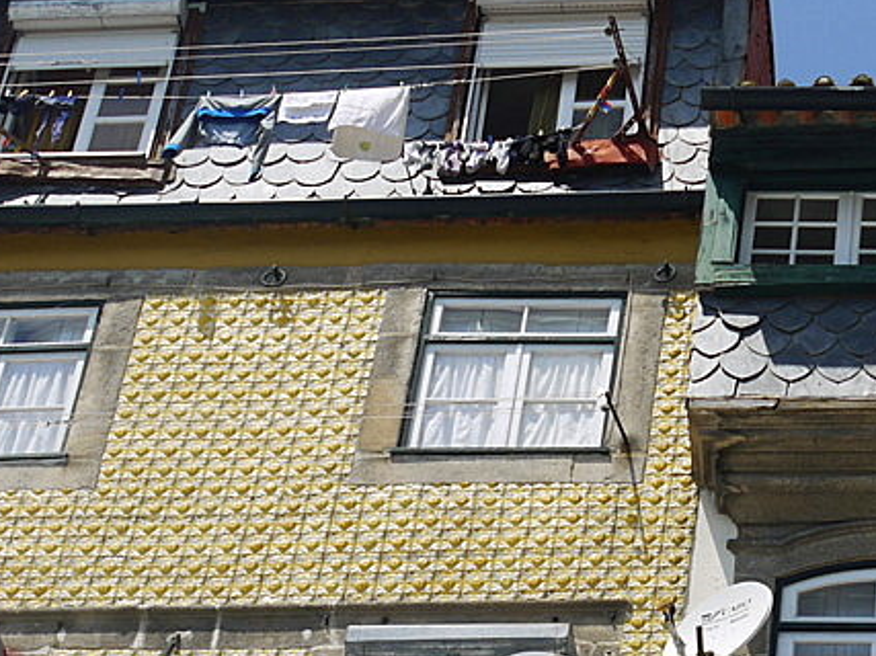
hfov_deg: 14.0
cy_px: 742
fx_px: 3491
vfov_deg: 10.6
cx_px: 987
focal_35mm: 138
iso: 100
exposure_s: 1/160
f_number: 8
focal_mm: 23
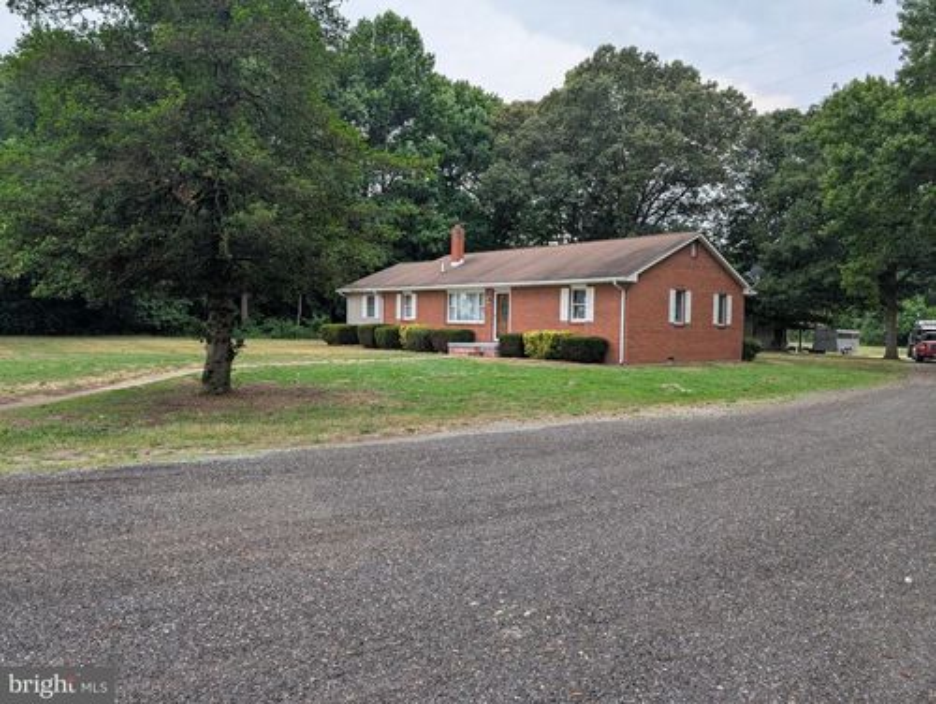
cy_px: 352
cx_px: 468
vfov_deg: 56.9
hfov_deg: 71.5
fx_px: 650
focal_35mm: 24
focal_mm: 6.9
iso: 20
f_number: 1.68
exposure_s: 1/450
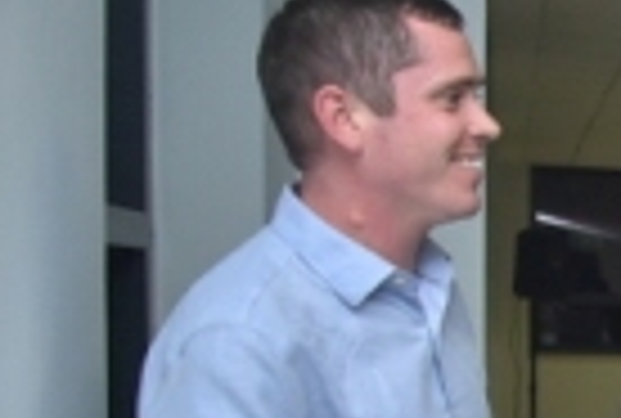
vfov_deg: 13.0
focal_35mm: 104
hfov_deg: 15.0
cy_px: 461
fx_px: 1800
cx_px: 1323
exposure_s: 1/250
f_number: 7.1
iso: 2500
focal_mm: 24
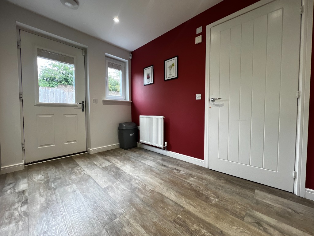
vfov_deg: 89.9
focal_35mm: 13
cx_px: 157
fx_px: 118
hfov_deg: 106.2
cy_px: 118
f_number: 1.8
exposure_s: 1/100
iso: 250
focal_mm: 1.57
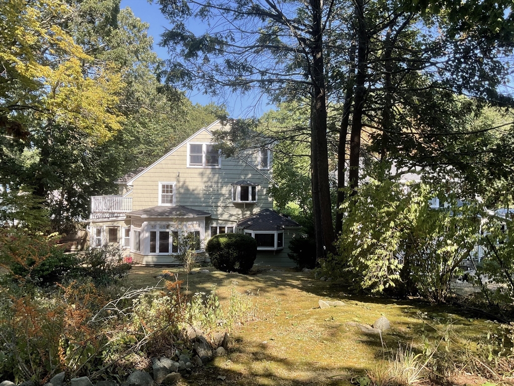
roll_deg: +0.0
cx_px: 257
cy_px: 193
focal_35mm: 29
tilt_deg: -1.6
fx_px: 431
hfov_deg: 61.7
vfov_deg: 48.2
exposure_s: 1/412
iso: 16
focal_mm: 3
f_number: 1.8
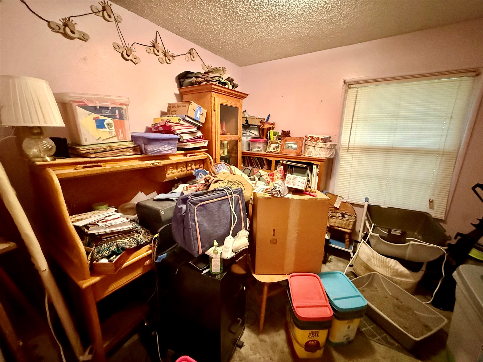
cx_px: 242
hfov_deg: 102.1
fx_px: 195
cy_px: 181
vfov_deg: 85.7
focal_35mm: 14
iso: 1250
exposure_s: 1/40
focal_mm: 2.22
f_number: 2.2
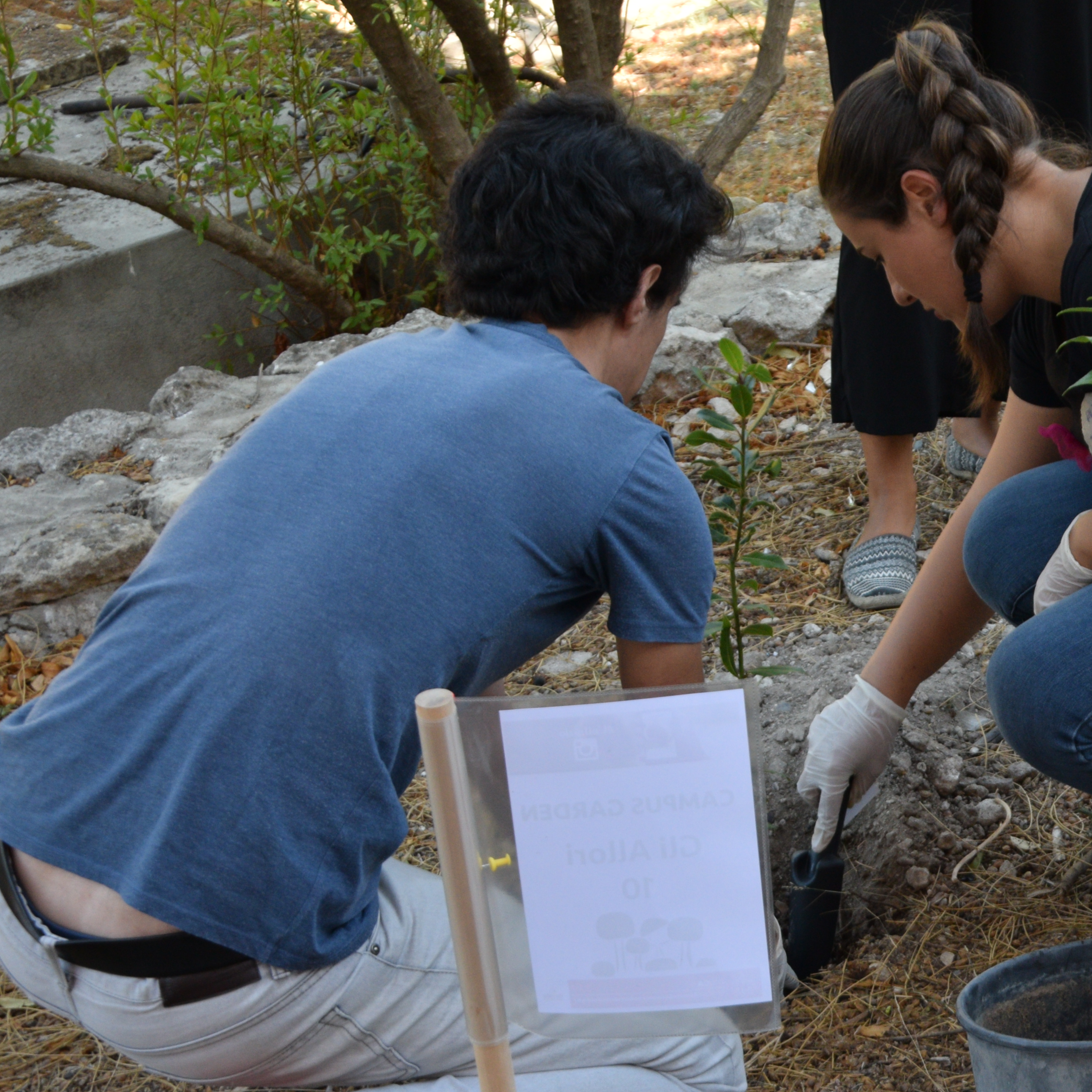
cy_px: 459
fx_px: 3284
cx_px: 1202
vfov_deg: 18.9
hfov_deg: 18.2
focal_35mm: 92
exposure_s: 1/160
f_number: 6.3
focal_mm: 32
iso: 400
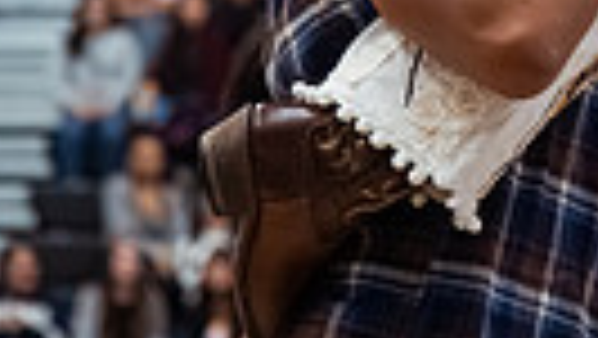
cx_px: 656
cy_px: -516
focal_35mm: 319
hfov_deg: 6.7
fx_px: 5061
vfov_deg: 3.7
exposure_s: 1/1000
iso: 3200
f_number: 3.2
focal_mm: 70
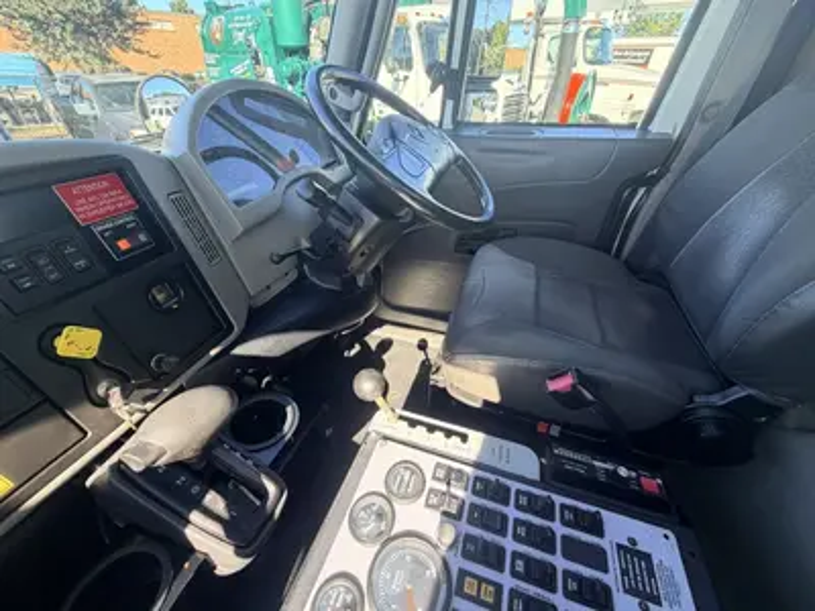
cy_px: 306
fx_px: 330
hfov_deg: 102.1
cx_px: 408
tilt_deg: -33.4
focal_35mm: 14
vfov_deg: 85.7
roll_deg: -2.1
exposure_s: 1/121
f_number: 2.2
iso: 64
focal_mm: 2.22
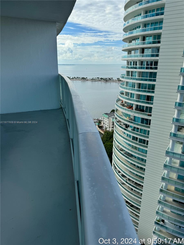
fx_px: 170
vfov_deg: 71.6
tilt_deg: -18.8
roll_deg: -0.2
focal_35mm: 24
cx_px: 92
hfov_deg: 56.8
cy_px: 122
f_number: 1.78
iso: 80
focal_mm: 6.76
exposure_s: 1/3802
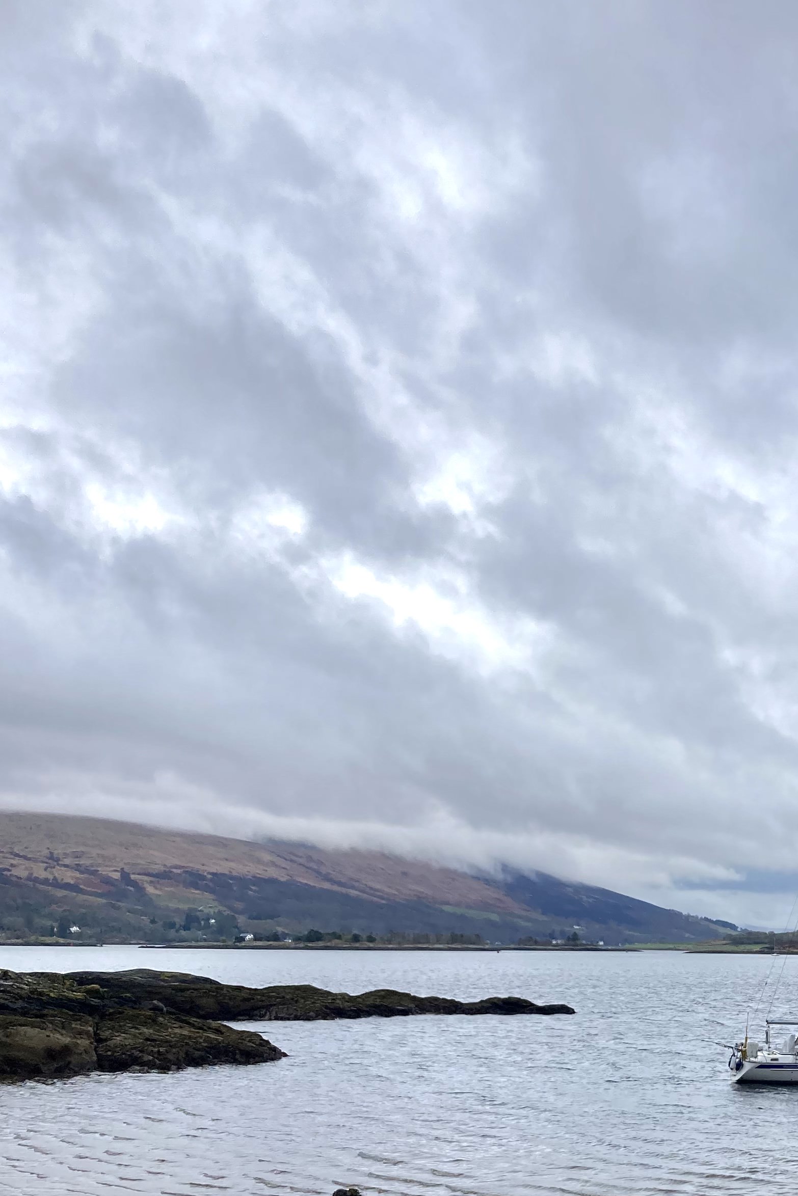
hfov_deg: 26.0
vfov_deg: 38.3
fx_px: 1662
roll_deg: -1.1
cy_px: 937
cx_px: 746
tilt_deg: +2.0
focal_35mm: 50
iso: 20
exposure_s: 1/750
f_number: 1.8
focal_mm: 3.99
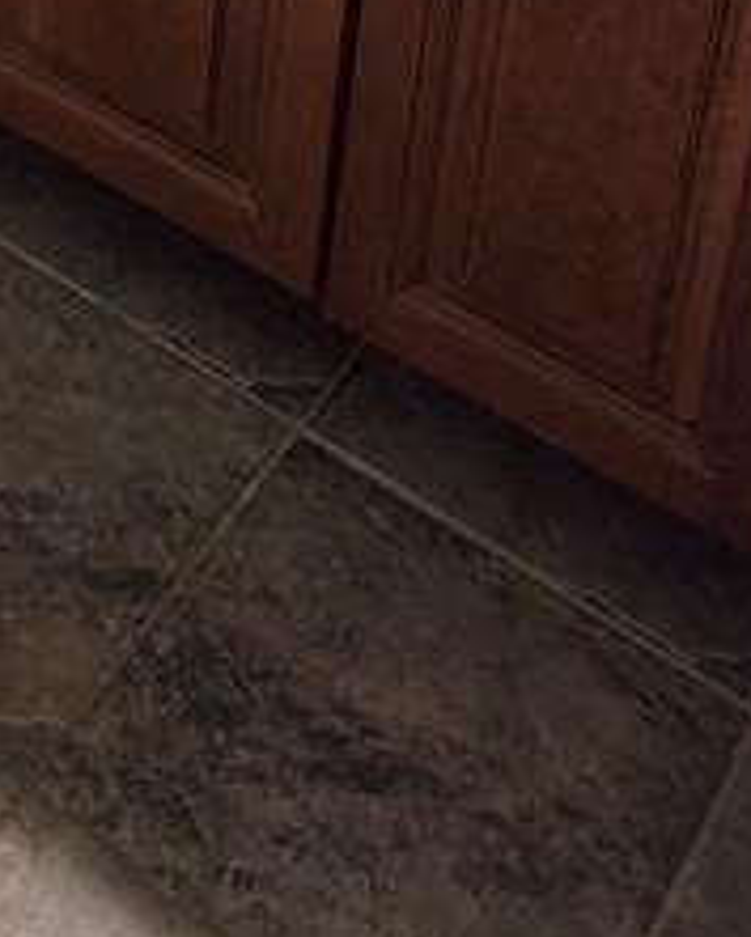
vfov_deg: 19.4
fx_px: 2166
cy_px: -670
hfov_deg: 18.8
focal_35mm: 78
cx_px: -110
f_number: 1.8
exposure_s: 1/120
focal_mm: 5.4
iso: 500
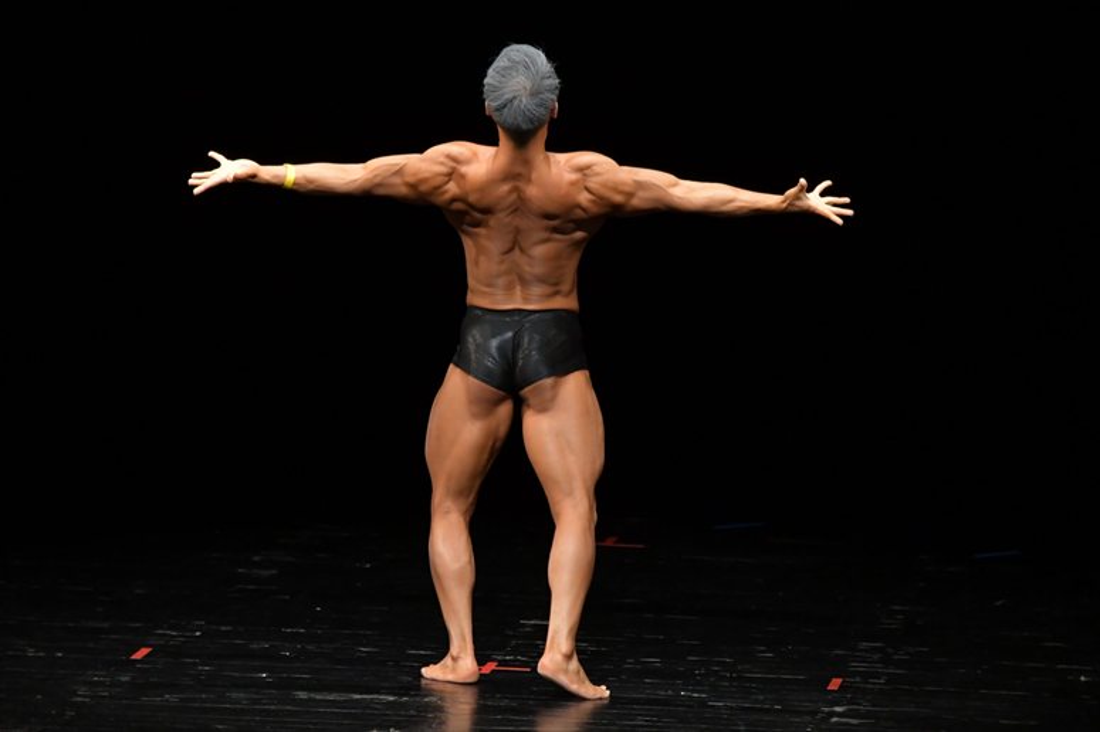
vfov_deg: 4.6
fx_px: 9162
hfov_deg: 6.9
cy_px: 366
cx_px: 550
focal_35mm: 300
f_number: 5.6
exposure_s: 1/400
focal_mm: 200
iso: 3200
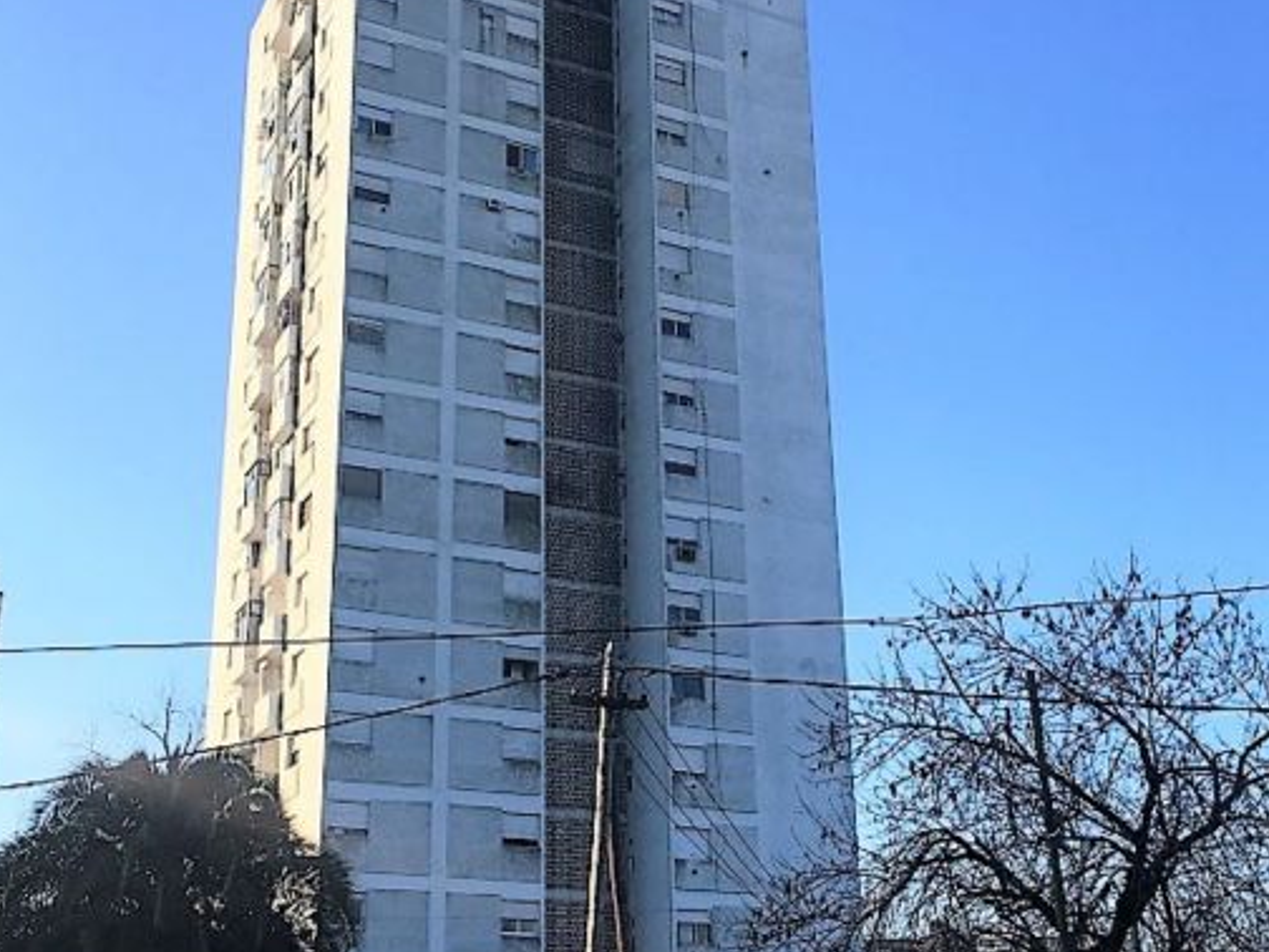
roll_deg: +0.6
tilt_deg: +18.9
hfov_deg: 41.2
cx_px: 587
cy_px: 526
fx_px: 1686
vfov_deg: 31.5
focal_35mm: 46
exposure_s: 1/1131
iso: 25
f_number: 2.2
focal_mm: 4.15
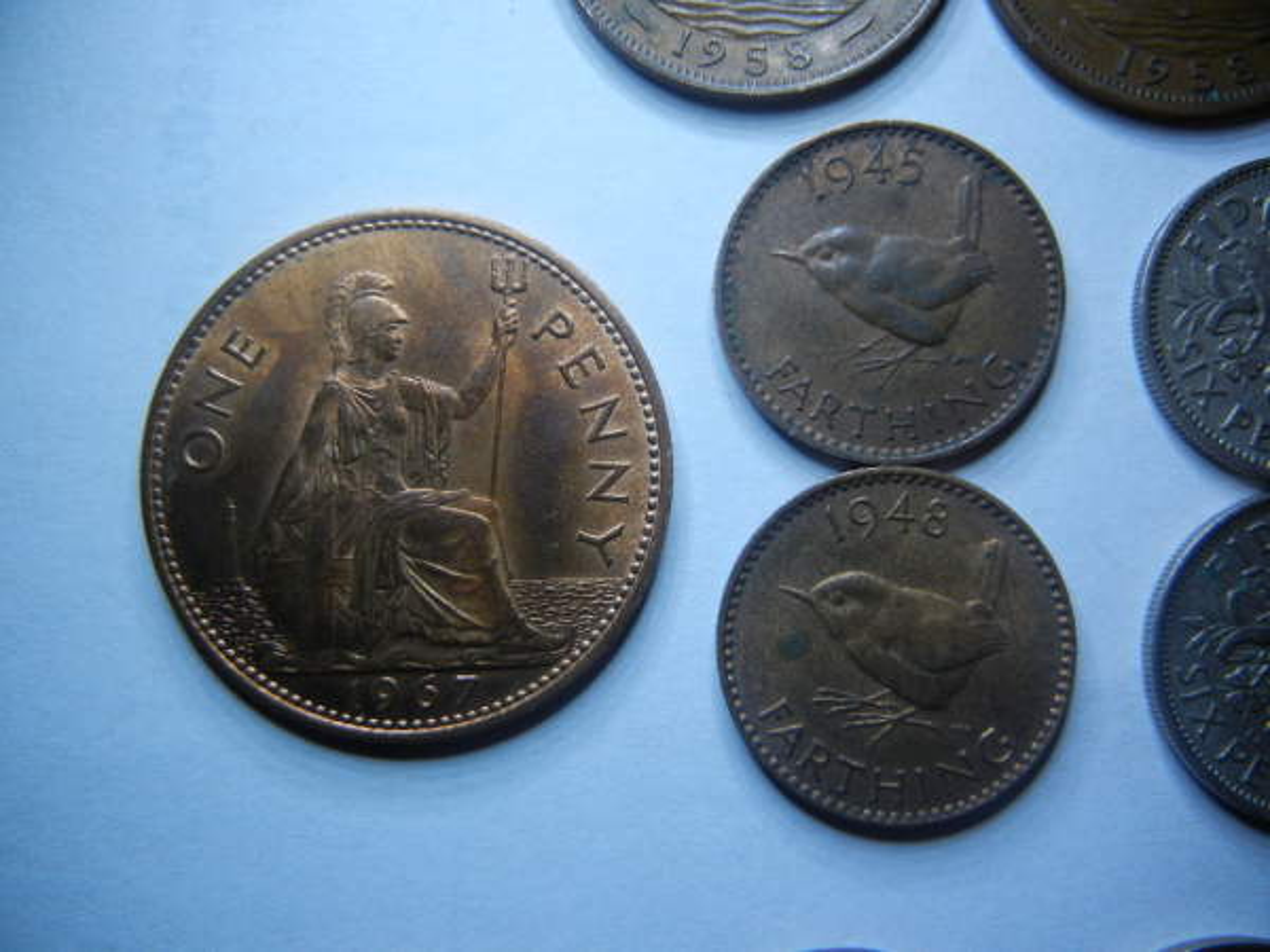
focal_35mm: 30
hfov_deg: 60.0
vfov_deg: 46.8
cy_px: 476
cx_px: 635
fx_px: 1101
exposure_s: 1/262
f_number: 3.5
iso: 160
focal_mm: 5.4
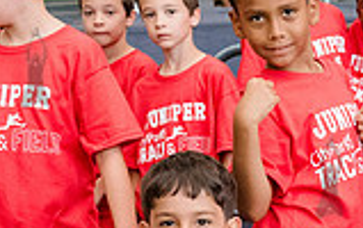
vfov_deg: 7.9
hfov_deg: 12.4
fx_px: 1655
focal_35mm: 167
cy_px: 177
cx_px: 329
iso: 6400
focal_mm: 45
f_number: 4
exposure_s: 1/640
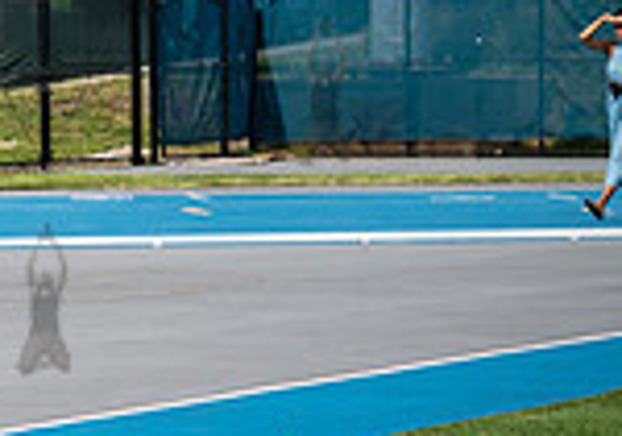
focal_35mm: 232
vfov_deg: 6.1
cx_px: -658
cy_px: 186
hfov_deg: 8.3
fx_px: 4071
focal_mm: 49
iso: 100
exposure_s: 1/800
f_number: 5
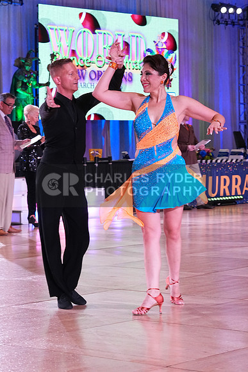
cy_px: 186
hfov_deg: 12.3
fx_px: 1146
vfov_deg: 18.4
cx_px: 124
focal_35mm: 111
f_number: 6.3
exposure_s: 1/320
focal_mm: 74
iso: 3200
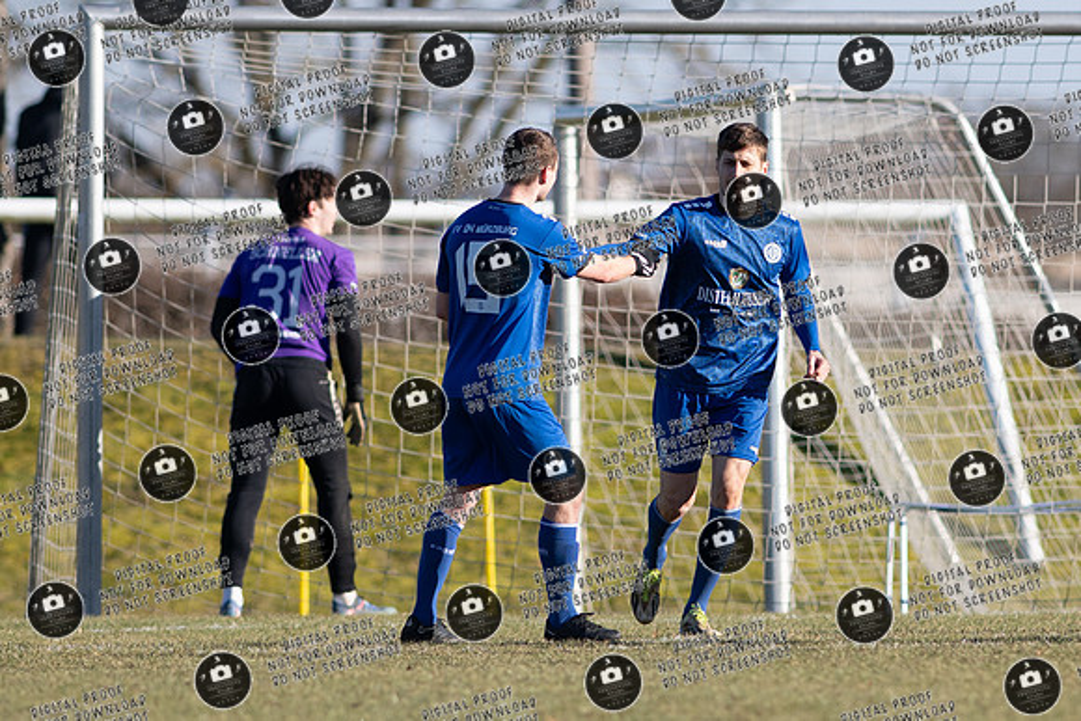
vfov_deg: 1.5
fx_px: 26934
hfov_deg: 2.3
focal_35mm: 897
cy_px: 269
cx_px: 740
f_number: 3.5
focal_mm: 300
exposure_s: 1/1600
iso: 160
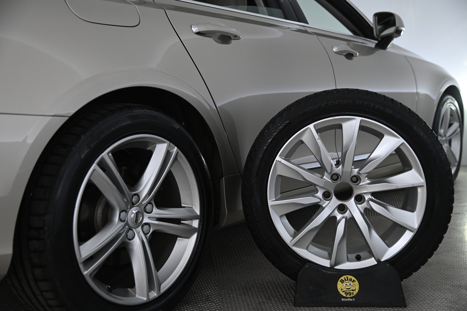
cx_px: 234
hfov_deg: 44.5
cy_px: 156
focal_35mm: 44
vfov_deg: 30.5
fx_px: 570
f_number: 4
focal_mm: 44
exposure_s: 1/100
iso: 1250
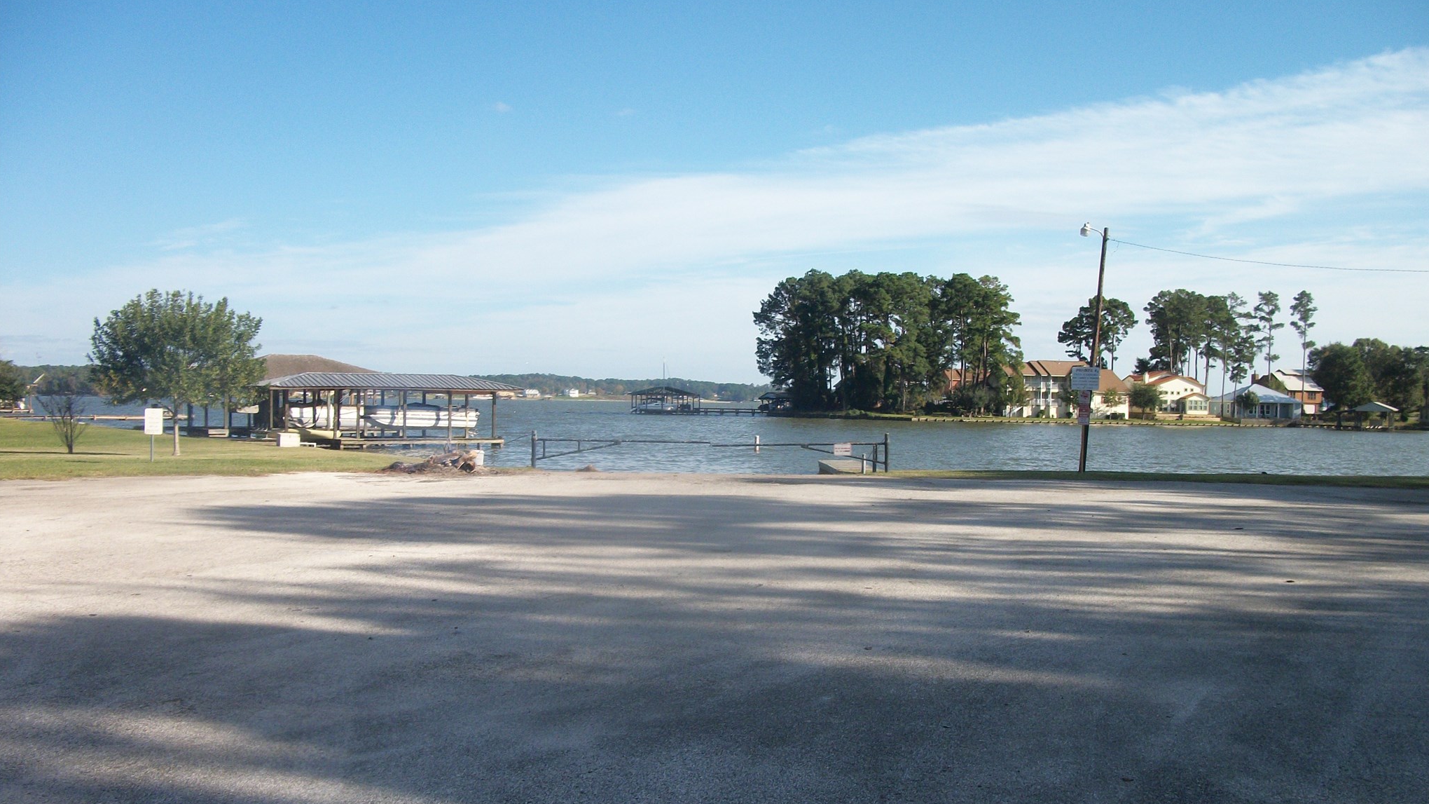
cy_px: 498
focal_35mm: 35
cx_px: 715
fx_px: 1326
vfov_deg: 33.6
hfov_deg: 56.6
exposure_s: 1/125
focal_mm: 5.7
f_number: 8.8
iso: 80
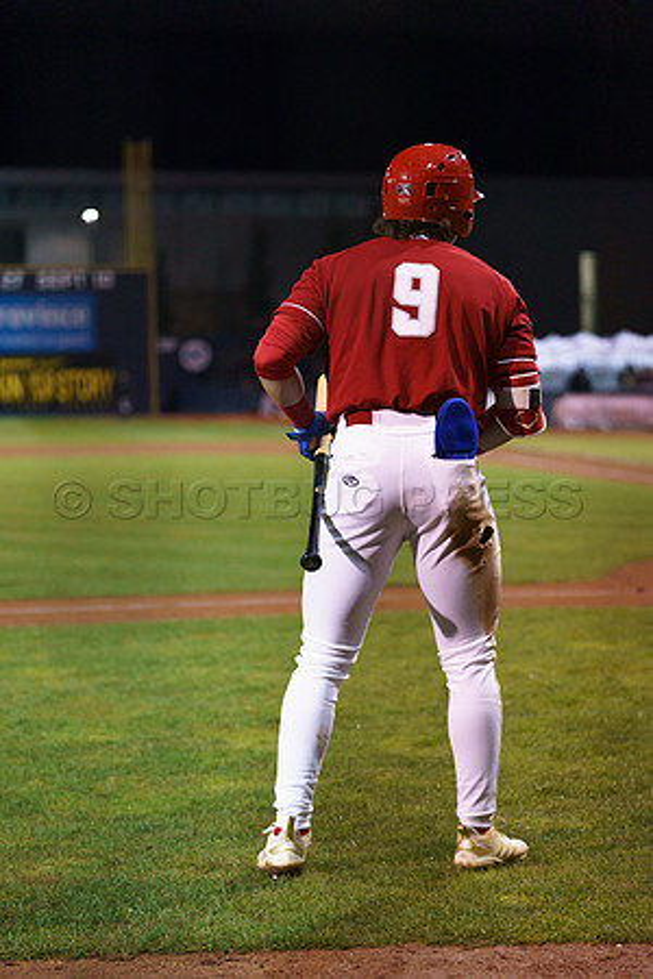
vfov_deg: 21.9
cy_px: 490
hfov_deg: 14.7
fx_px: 2530
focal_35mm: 93
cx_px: 326
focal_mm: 93
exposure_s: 1/1250
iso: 2000
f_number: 2.8
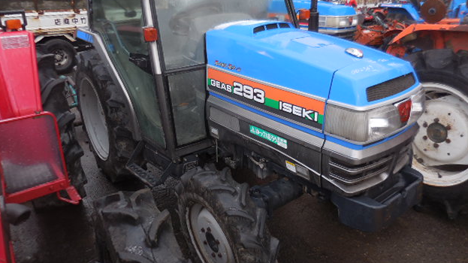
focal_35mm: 28
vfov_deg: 41.2
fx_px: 347
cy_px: 103
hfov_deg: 67.9
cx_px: 237
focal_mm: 4.5
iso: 125
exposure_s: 1/60
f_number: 3.3
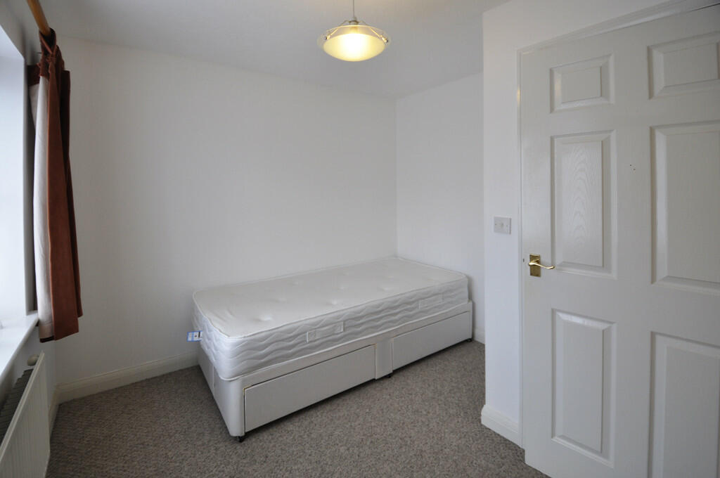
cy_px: 239
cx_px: 360
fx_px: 300
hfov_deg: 100.5
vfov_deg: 77.2
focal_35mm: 15
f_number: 4.5
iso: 400
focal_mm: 10
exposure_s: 1/80
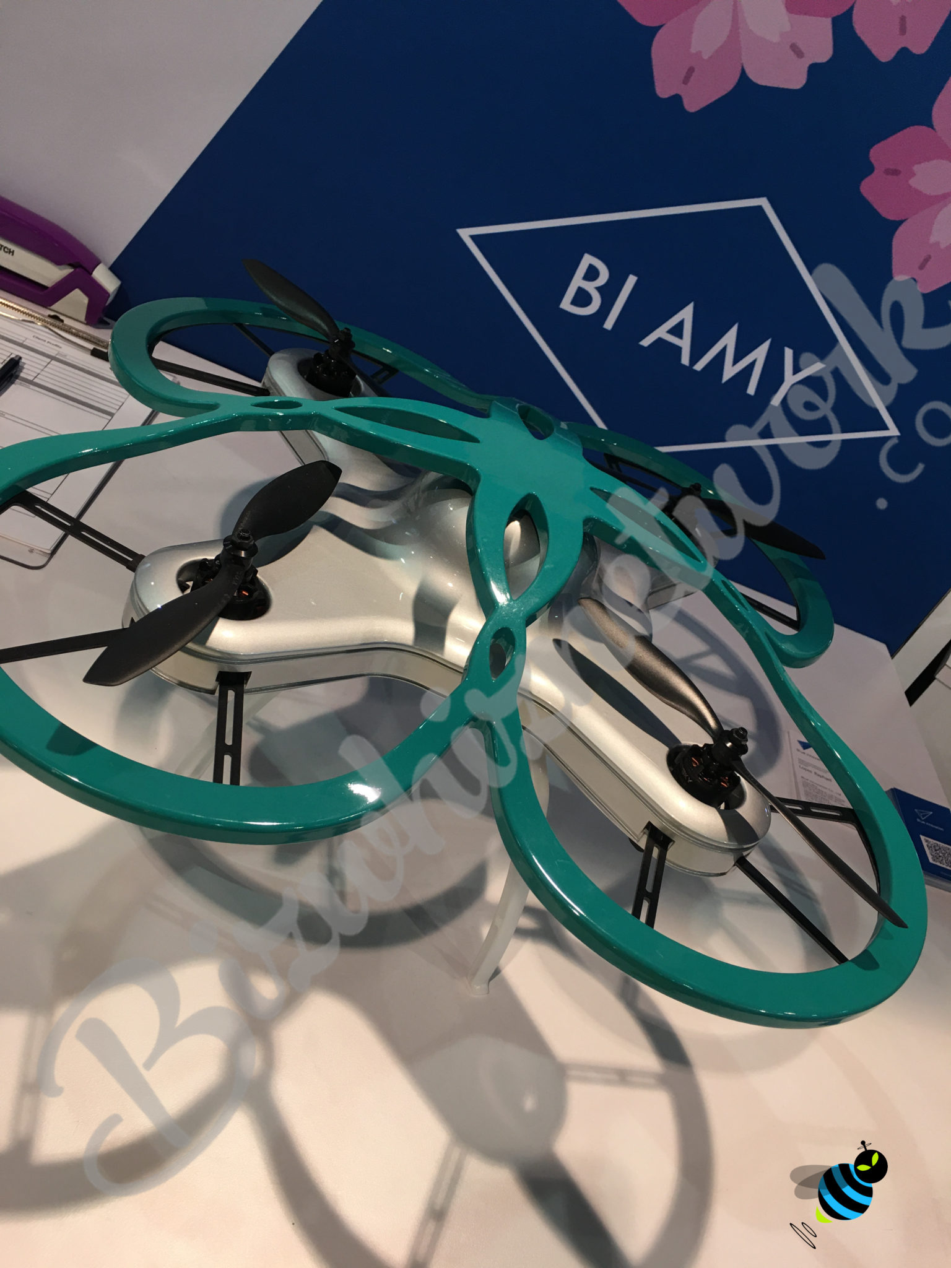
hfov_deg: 48.2
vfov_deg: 61.7
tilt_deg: -32.1
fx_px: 1062
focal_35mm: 29
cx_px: 476
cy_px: 634
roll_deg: -28.5
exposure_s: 1/30
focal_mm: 4.15
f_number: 2.2
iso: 32
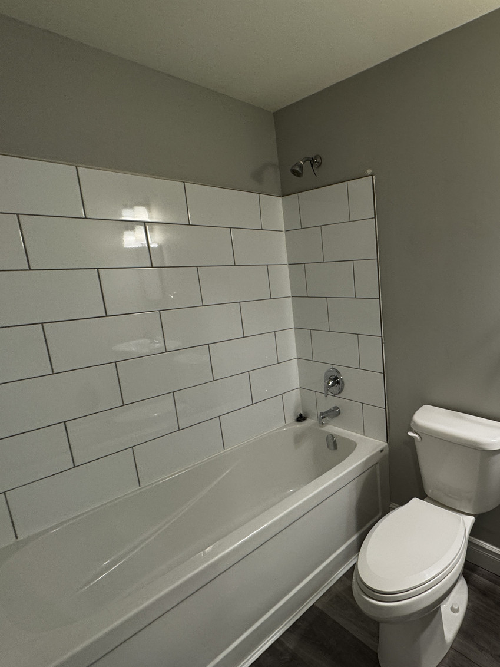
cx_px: 405
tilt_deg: -9.3
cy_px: 332
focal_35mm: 19
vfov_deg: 84.7
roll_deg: +2.5
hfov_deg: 62.4
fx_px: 366
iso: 160
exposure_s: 1/60
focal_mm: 2.22
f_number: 2.2
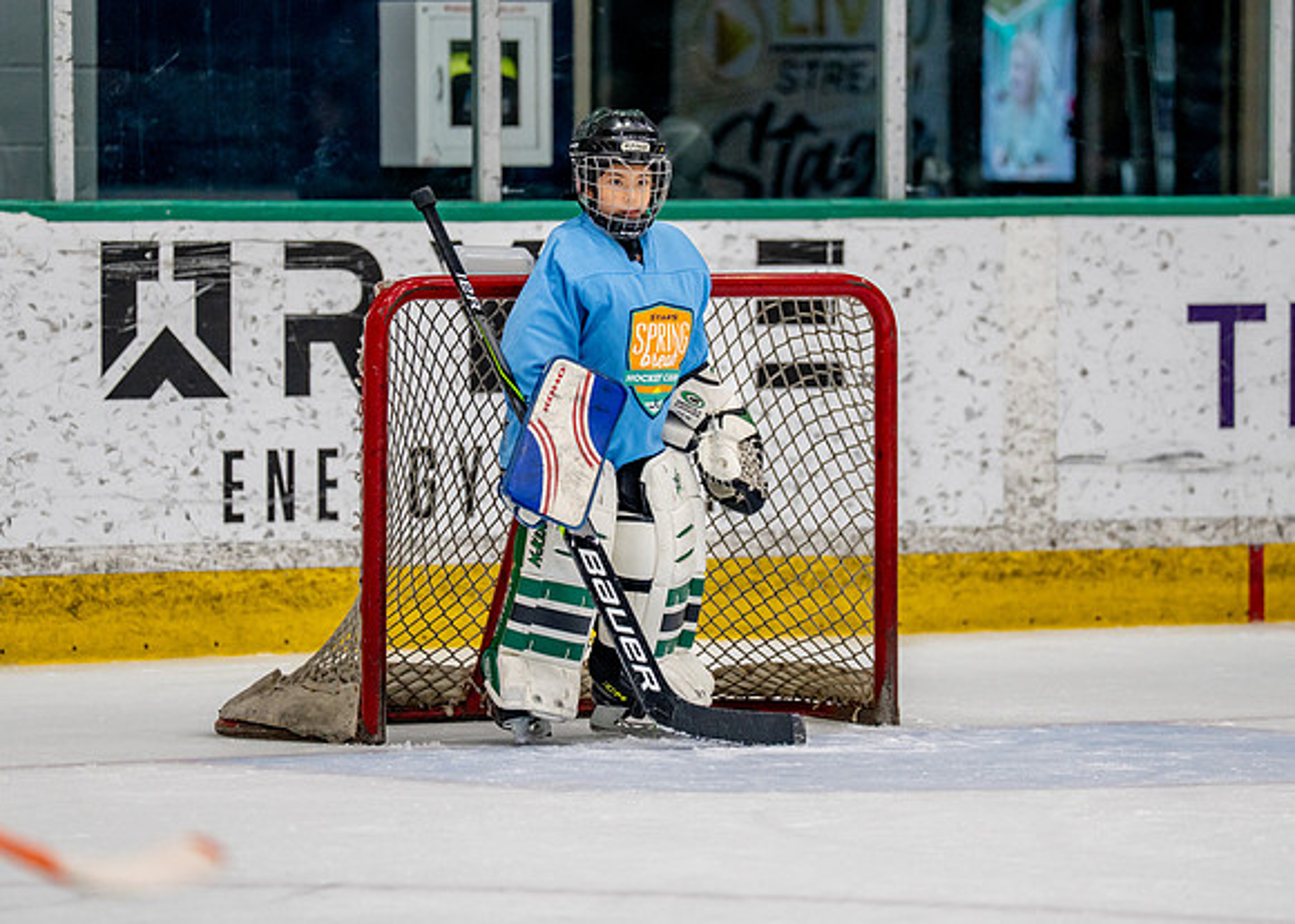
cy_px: 431
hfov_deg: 6.5
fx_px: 11401
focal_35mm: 310
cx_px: 640
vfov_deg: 4.6
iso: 1000
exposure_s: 1/1250
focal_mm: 200
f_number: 2.8
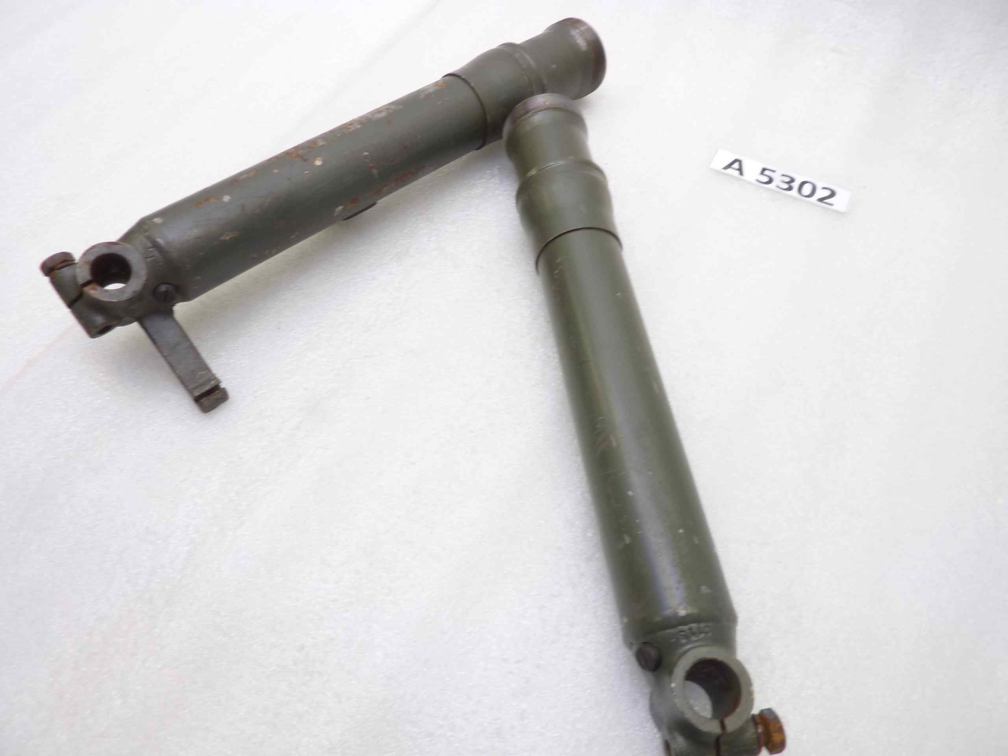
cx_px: 504
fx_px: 728
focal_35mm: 25
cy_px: 378
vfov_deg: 54.9
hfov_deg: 69.4
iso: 80
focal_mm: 4.1
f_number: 3.3
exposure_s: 1/13
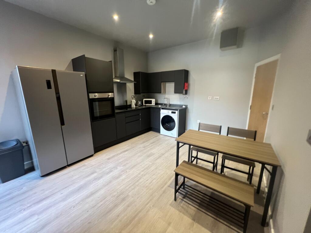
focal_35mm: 13
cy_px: 116
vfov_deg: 89.9
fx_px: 117
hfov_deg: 106.2
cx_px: 156
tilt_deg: -12.5
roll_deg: +0.9
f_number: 1.8
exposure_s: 1/50
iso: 200
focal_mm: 1.57
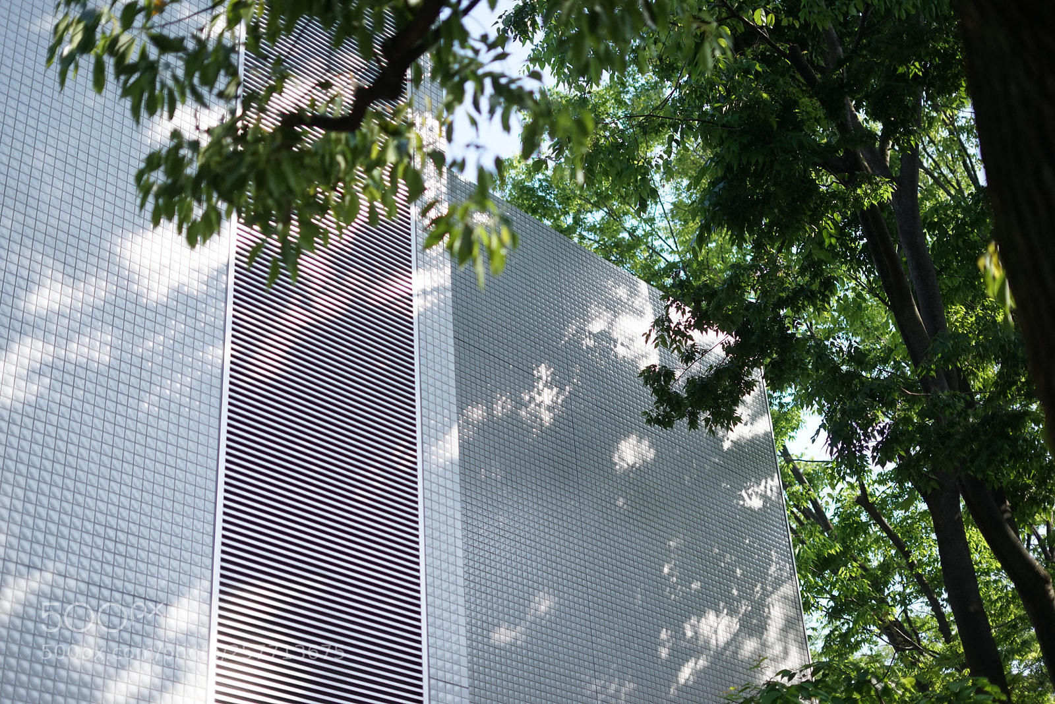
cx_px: 528
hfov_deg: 39.6
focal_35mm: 50
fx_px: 1466
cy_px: 352
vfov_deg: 27.0
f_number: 2
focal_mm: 50
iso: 500
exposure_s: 1/5000
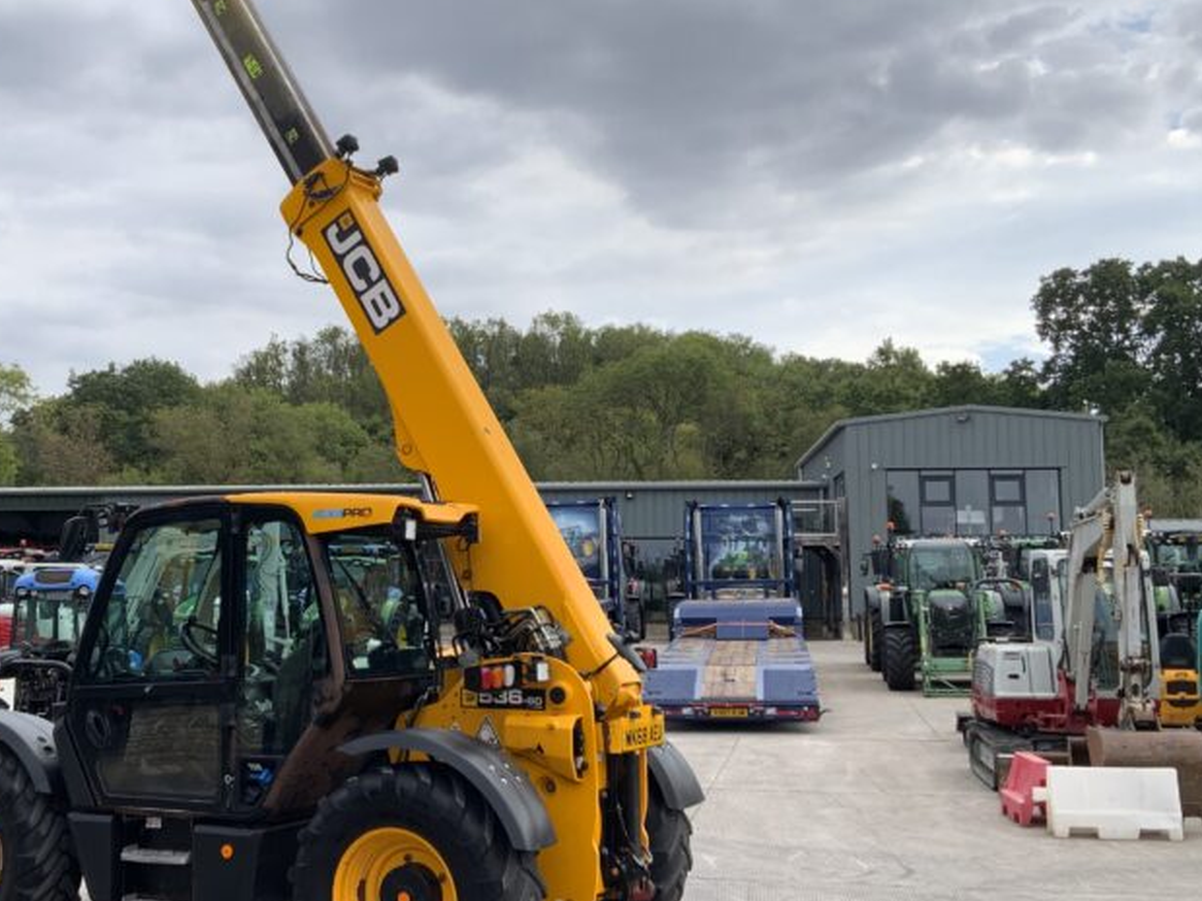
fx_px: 1666
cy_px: 435
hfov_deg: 39.4
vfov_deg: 30.3
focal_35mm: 48
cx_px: 437
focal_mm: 3
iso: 16
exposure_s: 1/551
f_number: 1.8
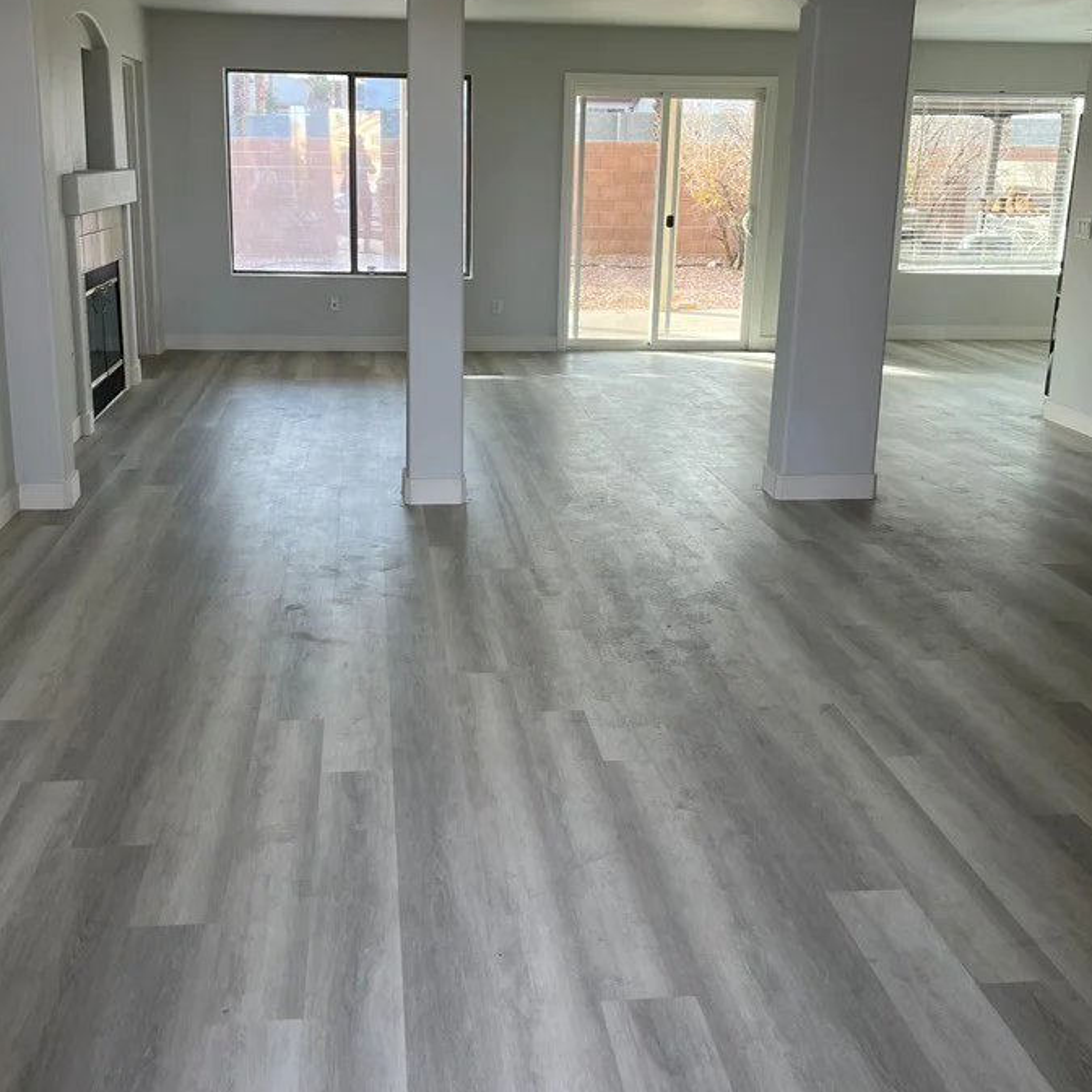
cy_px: 431
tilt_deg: -12.6
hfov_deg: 47.2
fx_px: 1249
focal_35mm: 35
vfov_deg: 46.9
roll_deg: -0.1
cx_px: 505
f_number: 1.6
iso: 32
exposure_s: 1/120
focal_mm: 5.1
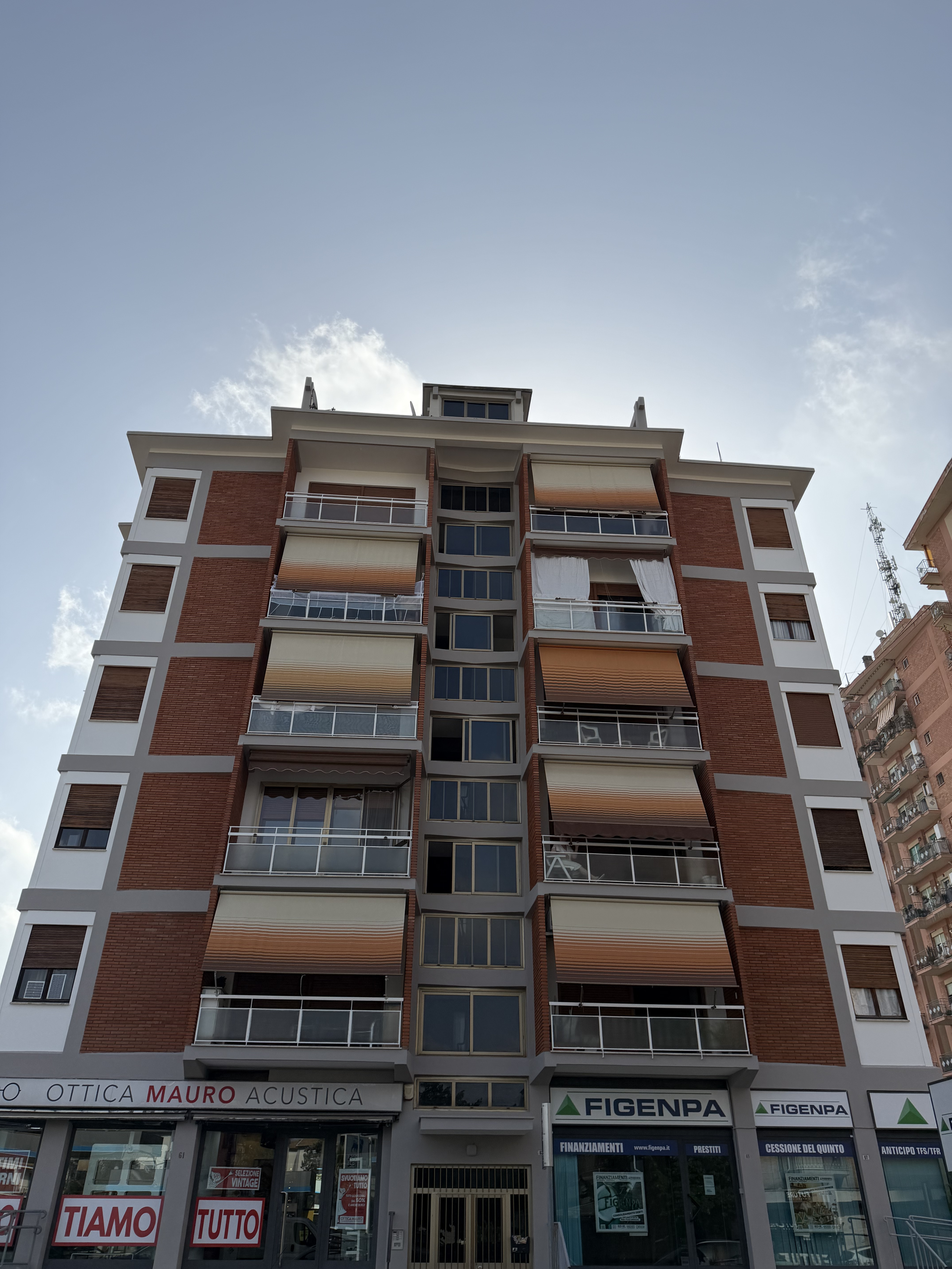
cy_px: 634
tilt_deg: +33.1
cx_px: 476
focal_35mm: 24
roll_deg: -0.6
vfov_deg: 71.6
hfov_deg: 56.8
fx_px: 880
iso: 80
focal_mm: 6.76
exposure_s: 1/8130
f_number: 1.78
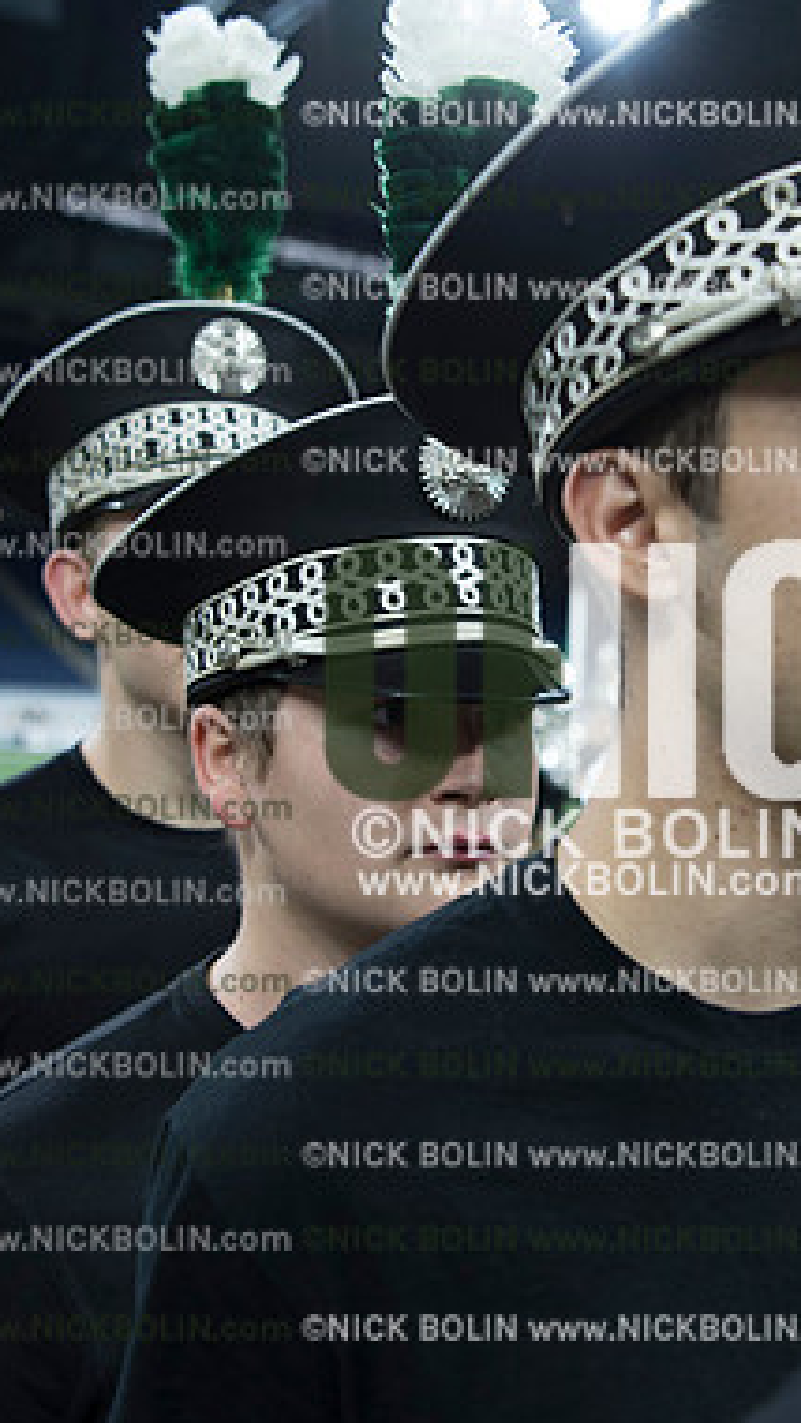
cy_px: 721
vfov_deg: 42.9
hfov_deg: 24.7
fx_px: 1811
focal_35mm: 48
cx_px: 588
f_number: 3.2
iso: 800
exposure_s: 1/500
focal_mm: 30
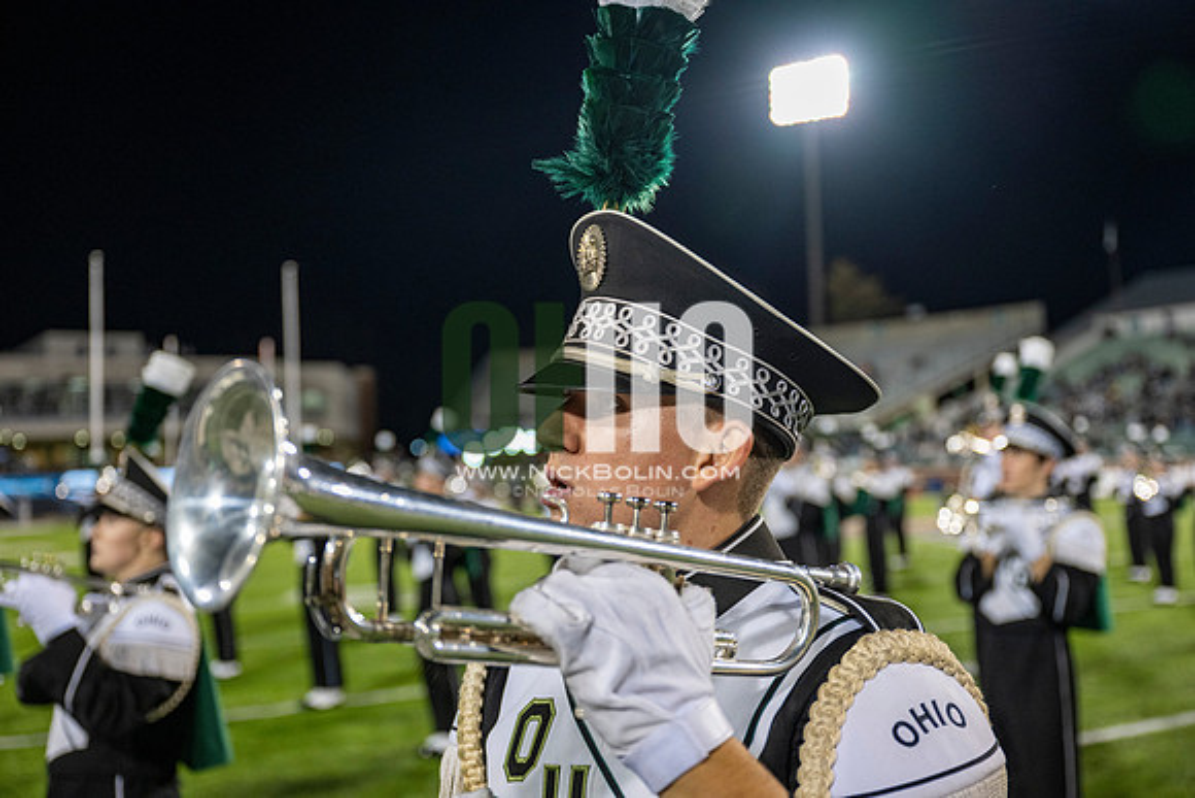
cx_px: 598
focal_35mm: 42
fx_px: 1394
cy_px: 399
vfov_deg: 31.9
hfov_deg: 46.4
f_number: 3.2
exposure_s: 1/500
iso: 1250
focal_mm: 42
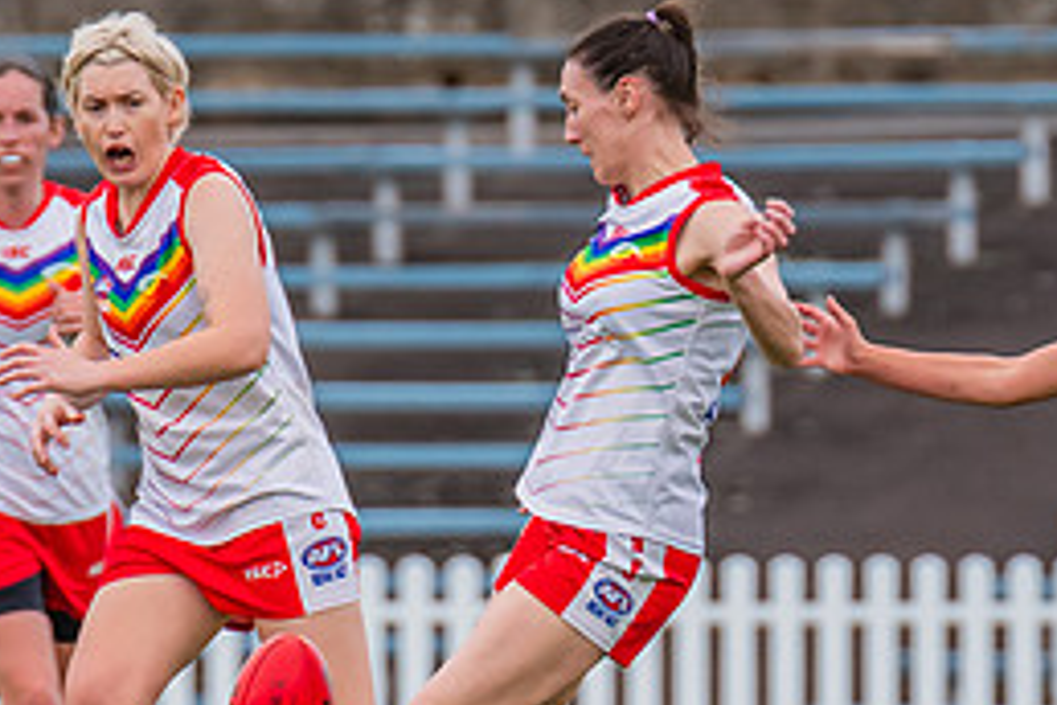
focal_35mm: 1570
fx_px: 46093
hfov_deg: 1.3
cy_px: 534
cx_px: 599
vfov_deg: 0.9
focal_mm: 420
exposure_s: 1/1000
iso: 800
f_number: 5.6
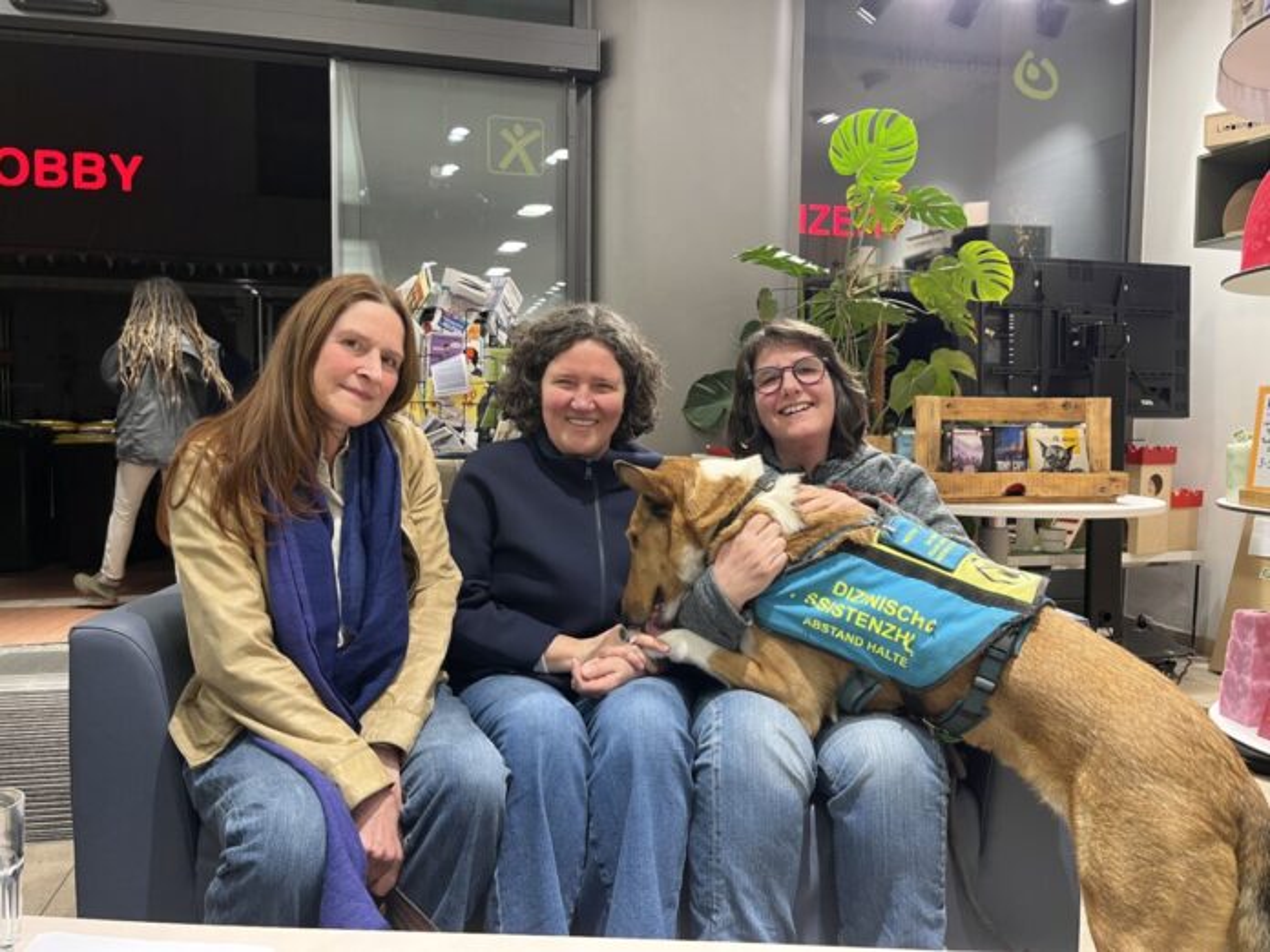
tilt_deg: -4.0
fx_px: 954
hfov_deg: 67.3
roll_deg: -0.8
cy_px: 476
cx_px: 635
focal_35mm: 26
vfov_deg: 53.1
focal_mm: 5.1
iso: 80
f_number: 1.6
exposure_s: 1/50
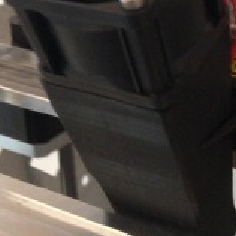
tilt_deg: -22.0
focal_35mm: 74
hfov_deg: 22.7
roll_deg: -1.8
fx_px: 571
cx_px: 217
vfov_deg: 23.3
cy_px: 94
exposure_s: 1/15
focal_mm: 4.12
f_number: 2.4
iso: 500
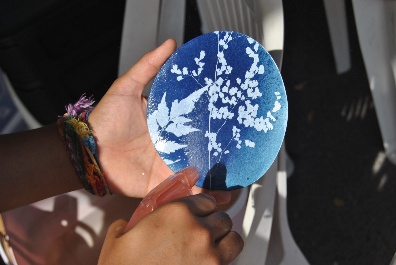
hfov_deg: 28.0
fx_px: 793
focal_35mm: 72
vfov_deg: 19.0
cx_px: 198
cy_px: 132
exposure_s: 1/320
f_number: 9
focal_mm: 48
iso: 100
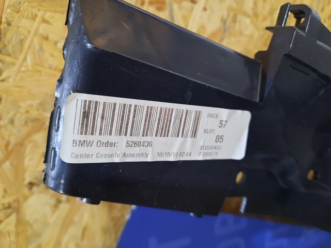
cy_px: 124
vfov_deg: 54.9
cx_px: 166
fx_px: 239
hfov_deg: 69.4
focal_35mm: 25
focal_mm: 4.6
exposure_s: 1/25
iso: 400
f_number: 2
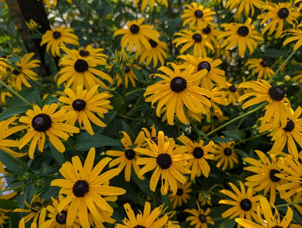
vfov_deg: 57.0
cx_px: 151
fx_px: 210
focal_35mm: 24
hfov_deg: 71.5
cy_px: 114
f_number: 1.68
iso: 20
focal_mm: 6.9
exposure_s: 1/253
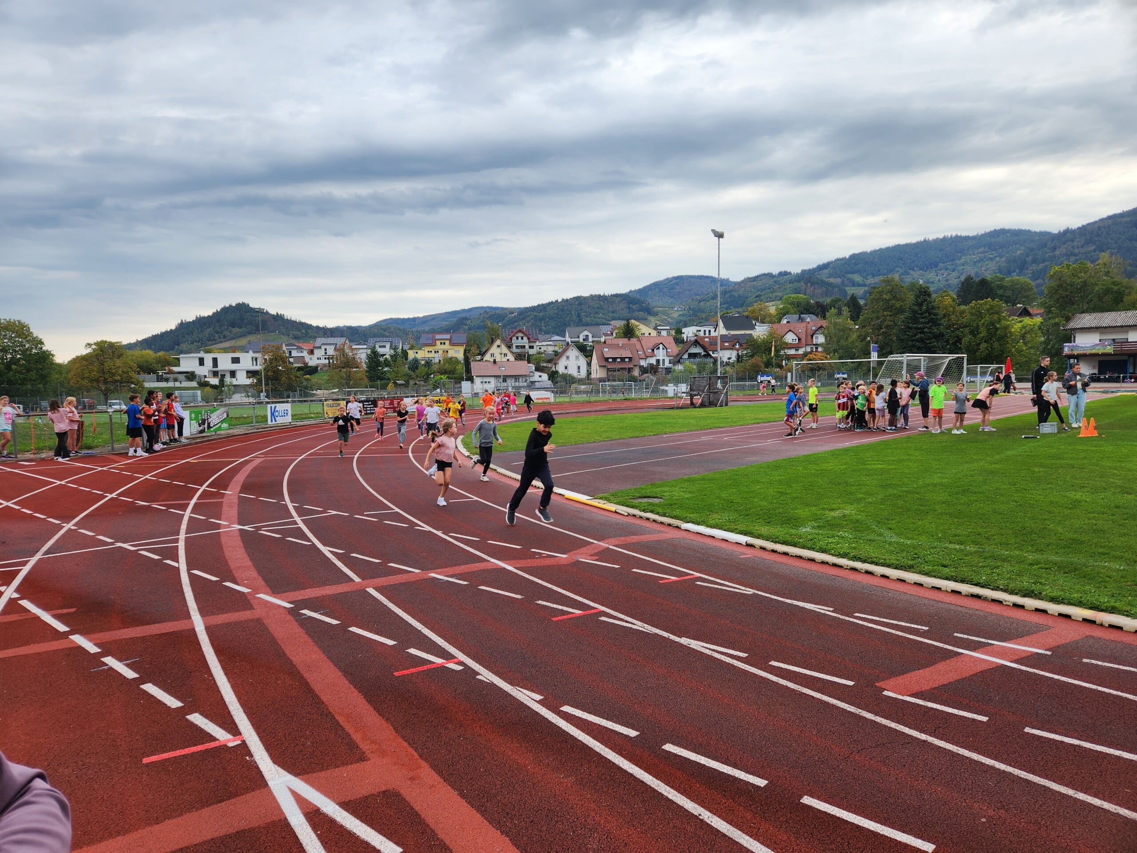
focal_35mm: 23
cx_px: 568
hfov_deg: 73.9
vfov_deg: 58.9
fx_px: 755
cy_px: 426
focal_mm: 5.4
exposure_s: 1/184
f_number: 1.8
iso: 20
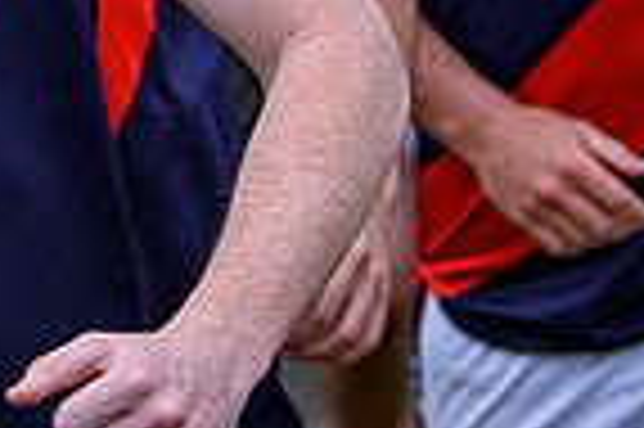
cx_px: -311
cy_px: -390
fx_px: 11436
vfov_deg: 2.1
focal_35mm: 640
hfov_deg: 3.2
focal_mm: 70
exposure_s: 1/2000
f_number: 2.8
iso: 220
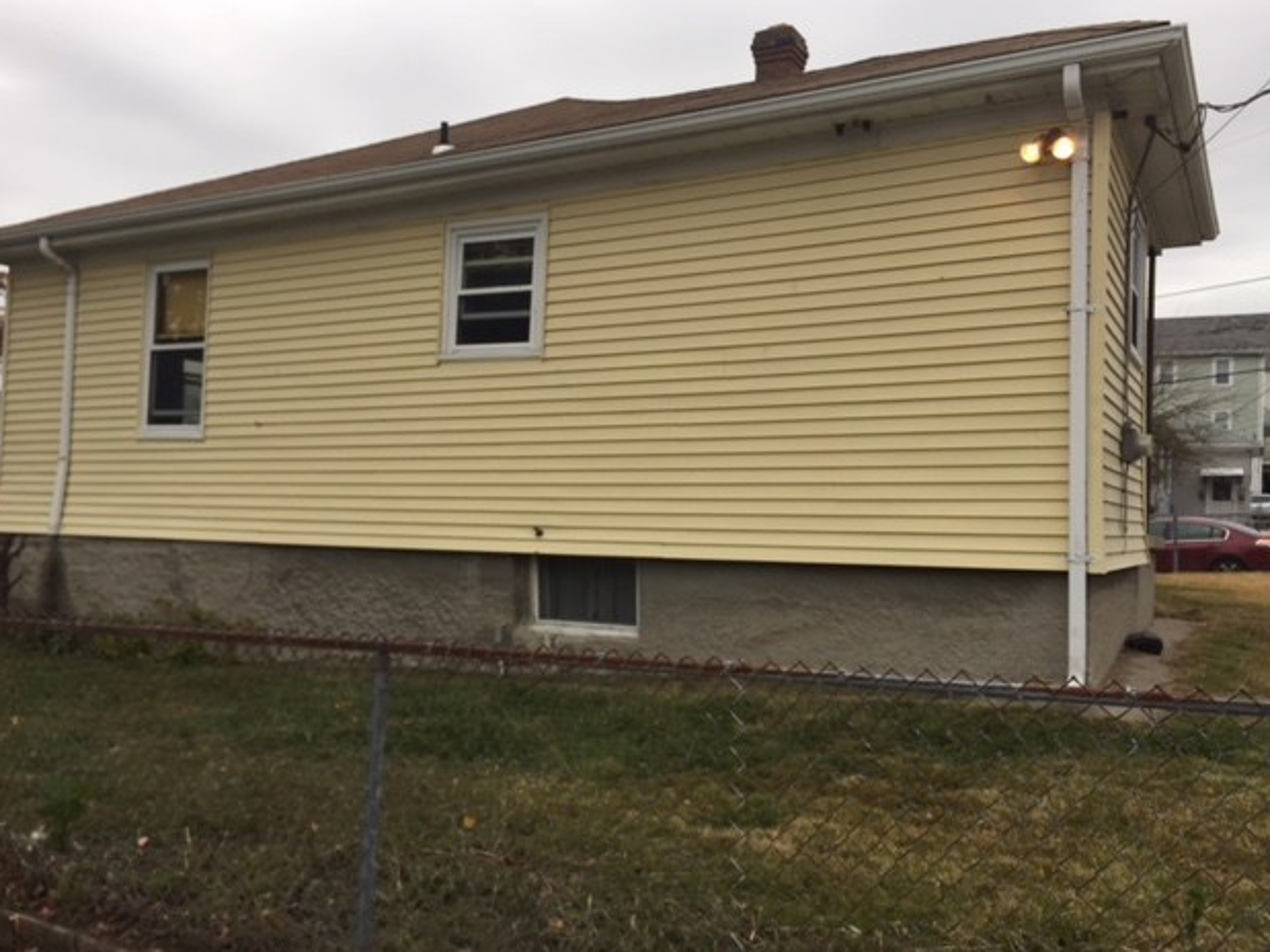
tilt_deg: +1.8
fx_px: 1100
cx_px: 616
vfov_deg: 46.8
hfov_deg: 60.0
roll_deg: -2.6
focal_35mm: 30
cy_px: 478
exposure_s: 1/482
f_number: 2.2
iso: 32
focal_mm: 4.15
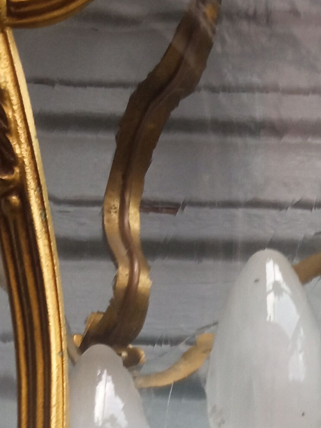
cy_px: 464
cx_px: 276
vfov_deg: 19.1
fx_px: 1224
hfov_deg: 14.8
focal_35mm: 99
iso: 179
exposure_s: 1/33.3
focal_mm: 3.79
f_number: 2.2
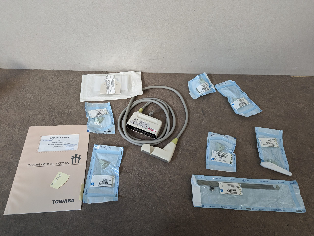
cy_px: 118
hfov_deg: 71.5
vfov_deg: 56.9
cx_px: 157
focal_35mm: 24
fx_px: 218
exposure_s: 1/33.3
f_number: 1.85
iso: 169
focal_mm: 6.81
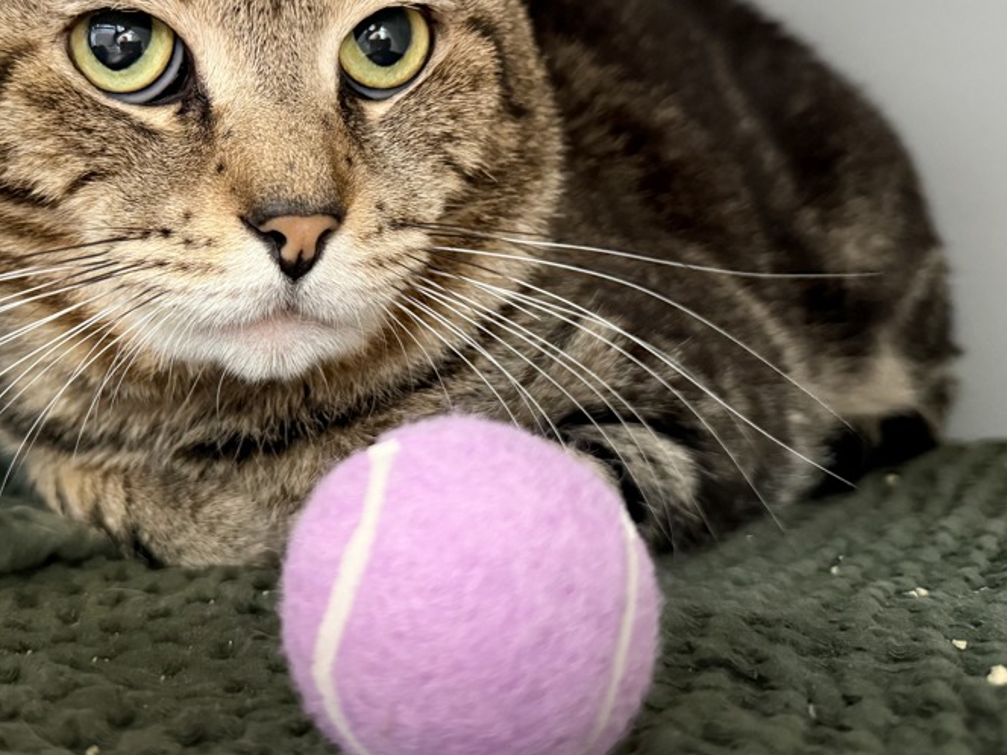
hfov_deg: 48.8
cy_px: 214
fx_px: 1076
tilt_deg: +4.8
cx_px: 297
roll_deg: -0.1
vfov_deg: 37.9
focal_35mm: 37
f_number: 1.78
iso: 800
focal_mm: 6.76
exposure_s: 1/30
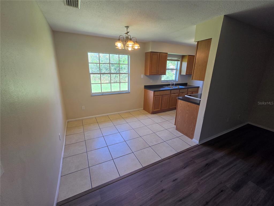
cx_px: 137
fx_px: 103
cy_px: 103
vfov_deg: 89.9
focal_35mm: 13
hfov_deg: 106.2
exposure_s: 1/120
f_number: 2.2
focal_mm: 2.2
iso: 80
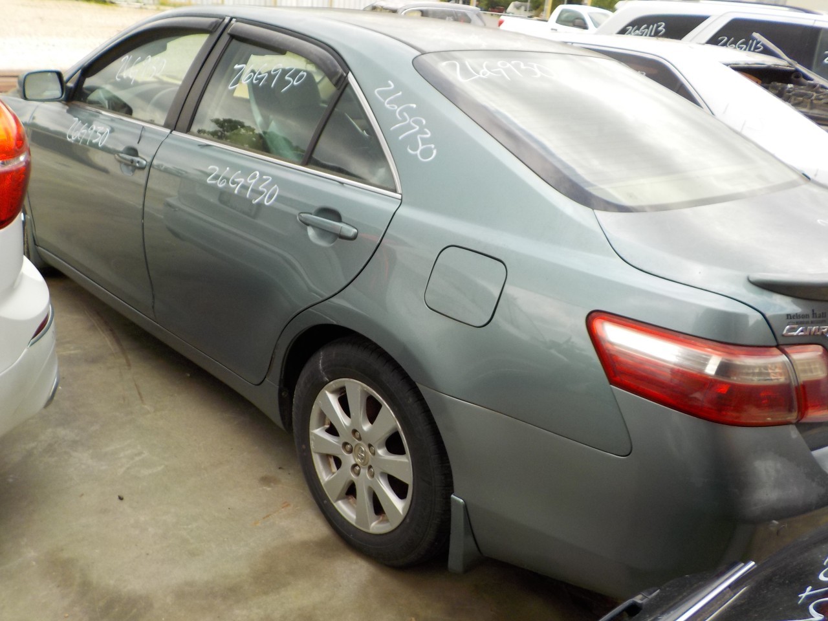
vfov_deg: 46.8
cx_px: 414
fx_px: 718
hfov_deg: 60.0
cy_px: 310
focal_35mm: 30
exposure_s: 1/400
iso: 125
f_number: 3.3
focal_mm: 4.1
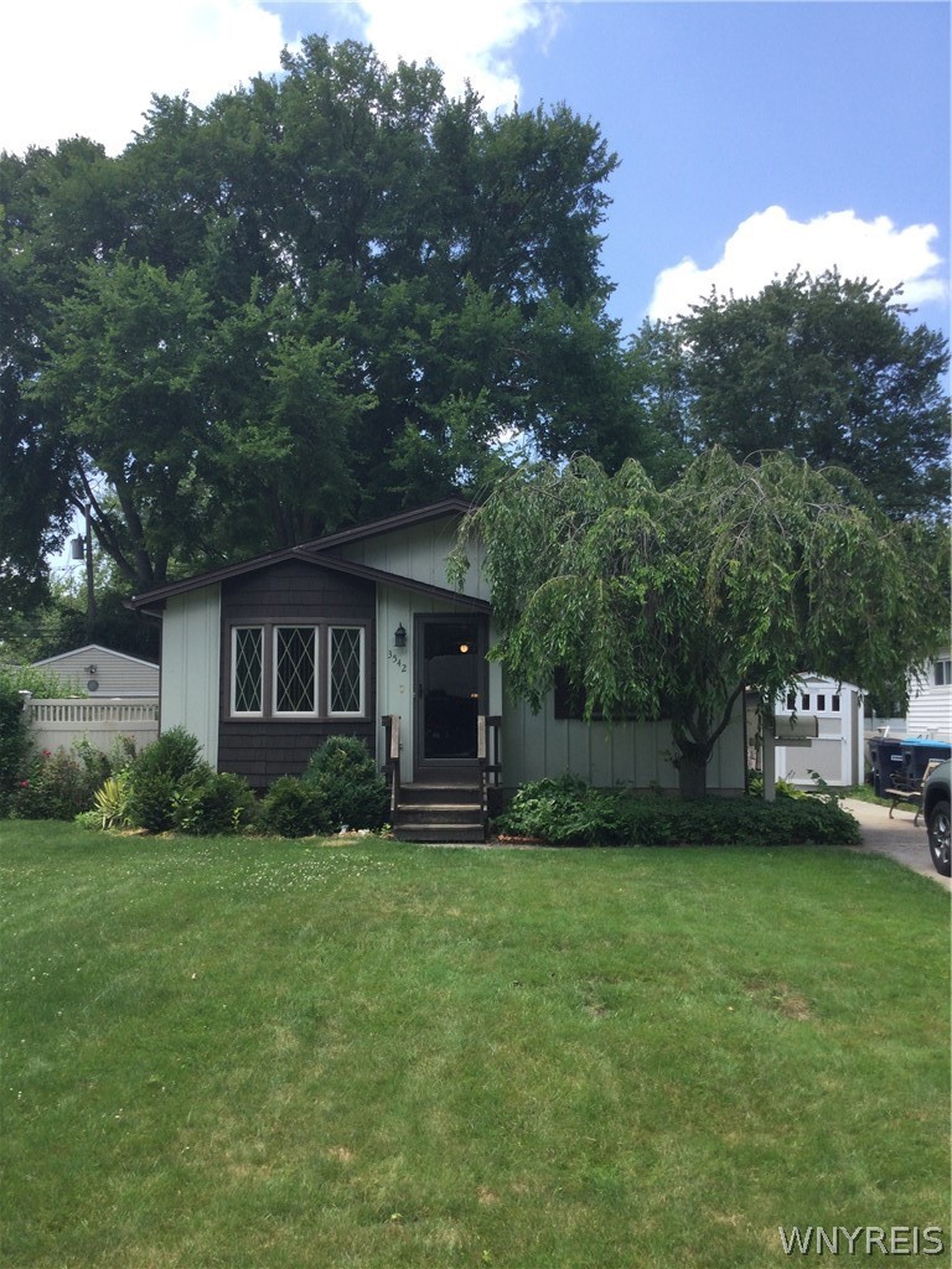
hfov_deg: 45.4
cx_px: 476
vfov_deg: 58.4
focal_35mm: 31
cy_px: 634
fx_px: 1137
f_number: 2.4
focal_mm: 3.3
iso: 25
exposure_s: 1/529
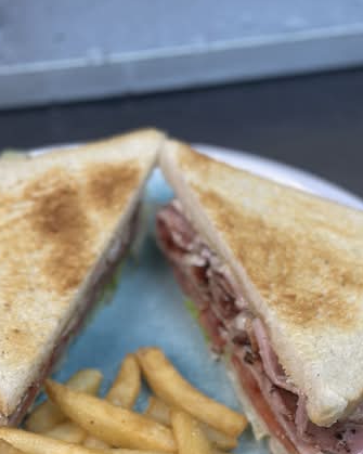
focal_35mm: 82
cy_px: 352
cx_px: 142
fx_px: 1102
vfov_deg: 23.0
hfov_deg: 18.7
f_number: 1.78
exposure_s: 1/100
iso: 100
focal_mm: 6.86
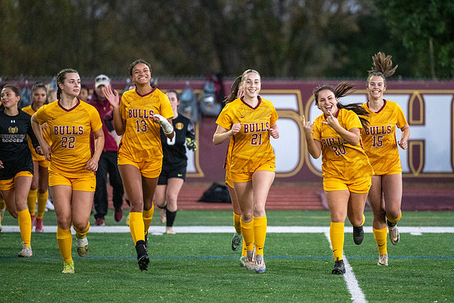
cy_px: 129
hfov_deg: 7.9
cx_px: 273
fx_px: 3293
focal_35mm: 261
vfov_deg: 5.3
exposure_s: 1/1000
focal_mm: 200
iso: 6400
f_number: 2.8
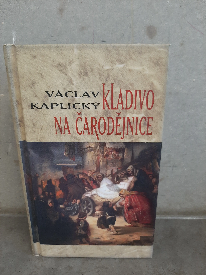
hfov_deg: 53.1
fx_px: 206
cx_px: 103
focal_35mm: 26
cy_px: 138
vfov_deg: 67.3
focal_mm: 3.93
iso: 125
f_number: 1.7
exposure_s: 1/50
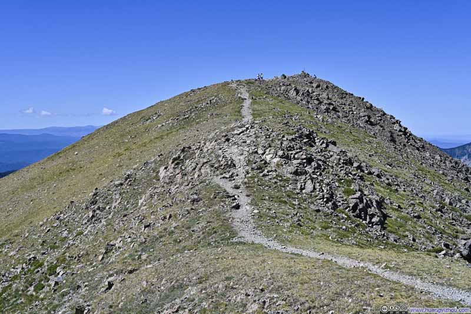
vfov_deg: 28.1
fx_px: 628
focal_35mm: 48
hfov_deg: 41.1
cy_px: 157
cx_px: 236
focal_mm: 48
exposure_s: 1/500
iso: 64
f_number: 6.3
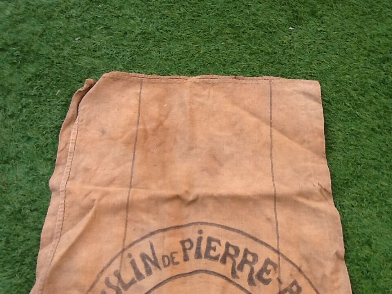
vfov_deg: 32.9
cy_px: 147
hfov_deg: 42.9
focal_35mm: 44
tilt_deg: -64.6
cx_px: 196
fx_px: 498
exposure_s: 1/284
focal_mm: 2.03
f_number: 2.4
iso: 40
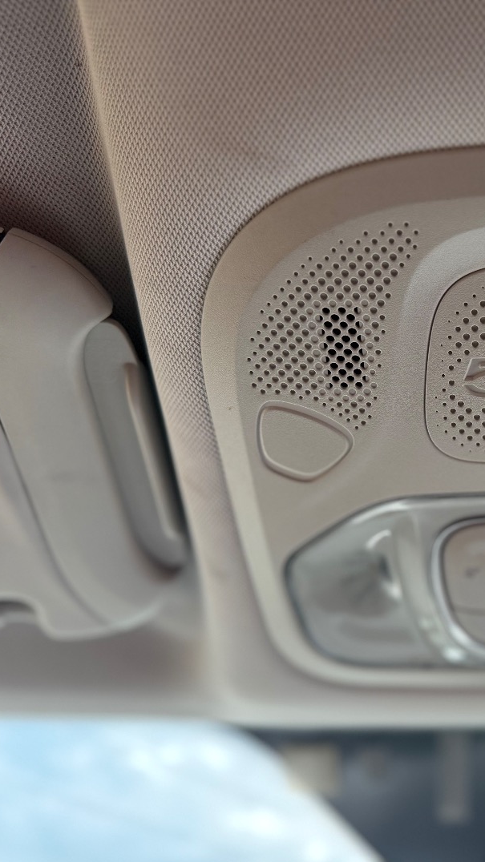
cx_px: 471
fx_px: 800
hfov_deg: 31.5
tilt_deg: +52.9
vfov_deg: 56.6
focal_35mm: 35
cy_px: 432
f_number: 1.78
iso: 200
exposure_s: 1/65
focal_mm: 6.76
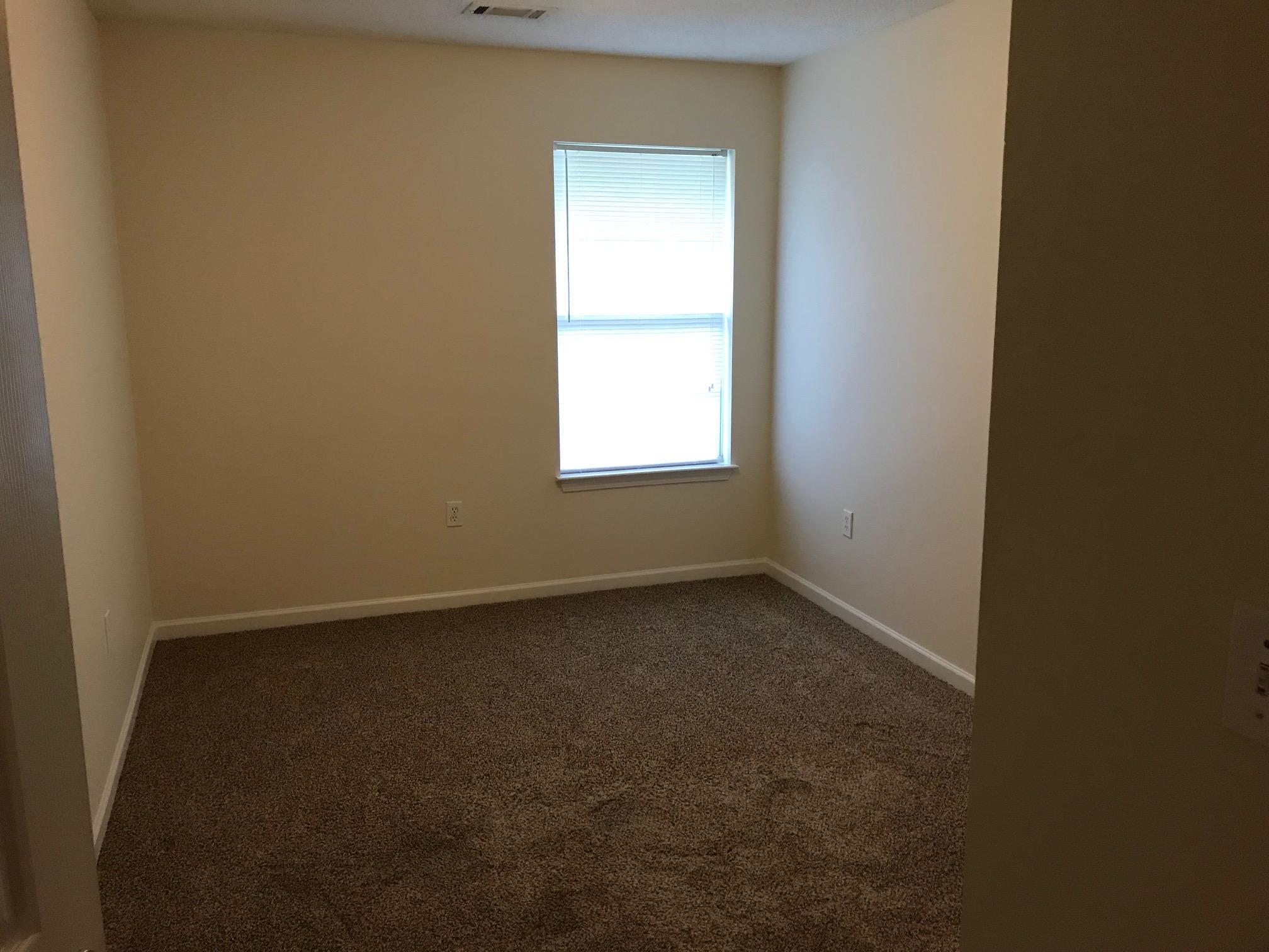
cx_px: 634
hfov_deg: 63.4
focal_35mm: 28
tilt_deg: -12.6
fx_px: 1026
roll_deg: +0.3
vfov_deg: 49.7
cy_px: 476
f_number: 1.8
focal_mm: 3.99
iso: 80
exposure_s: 1/15
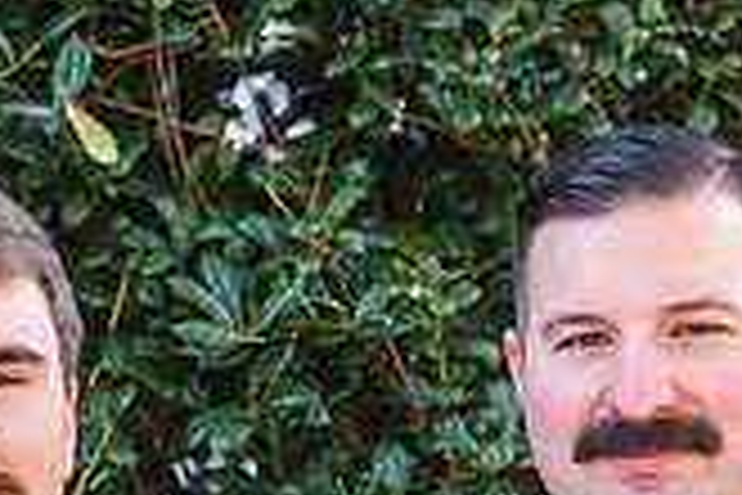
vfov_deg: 5.5
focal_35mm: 246
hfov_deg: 8.4
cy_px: 758
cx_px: 270
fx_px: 5070
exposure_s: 1/250
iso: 160
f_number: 3.5
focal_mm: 70
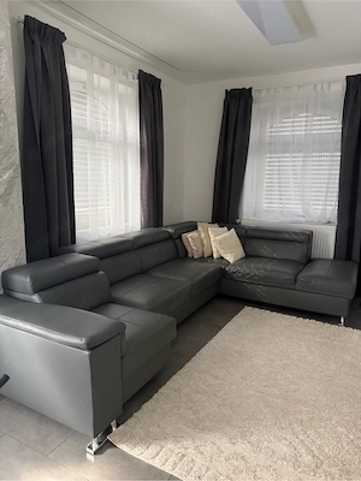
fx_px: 334
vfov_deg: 71.6
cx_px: 180
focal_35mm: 24
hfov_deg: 56.8
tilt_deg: -10.2
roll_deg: -1.4
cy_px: 240
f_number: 1.78
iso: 800
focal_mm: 6.76
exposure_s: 1/60
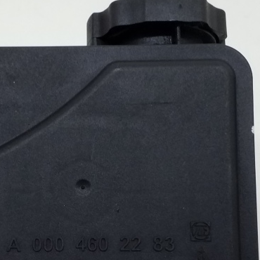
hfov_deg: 25.9
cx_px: 80
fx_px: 561
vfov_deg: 25.7
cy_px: 205
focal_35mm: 66
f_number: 1.9
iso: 160
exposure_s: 1/50
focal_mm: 3.6
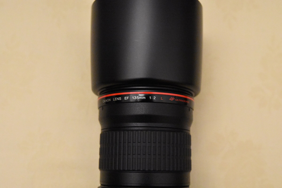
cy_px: 94
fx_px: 329
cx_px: 141
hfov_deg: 46.4
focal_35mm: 42
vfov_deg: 31.9
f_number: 3.3
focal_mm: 28
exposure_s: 1/125
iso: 12800
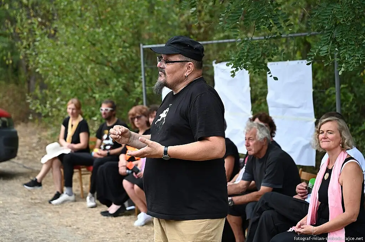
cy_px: 121
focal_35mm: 70
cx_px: 182
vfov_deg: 19.4
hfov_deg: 28.9
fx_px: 709
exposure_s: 1/1250
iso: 800
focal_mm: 70
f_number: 3.5
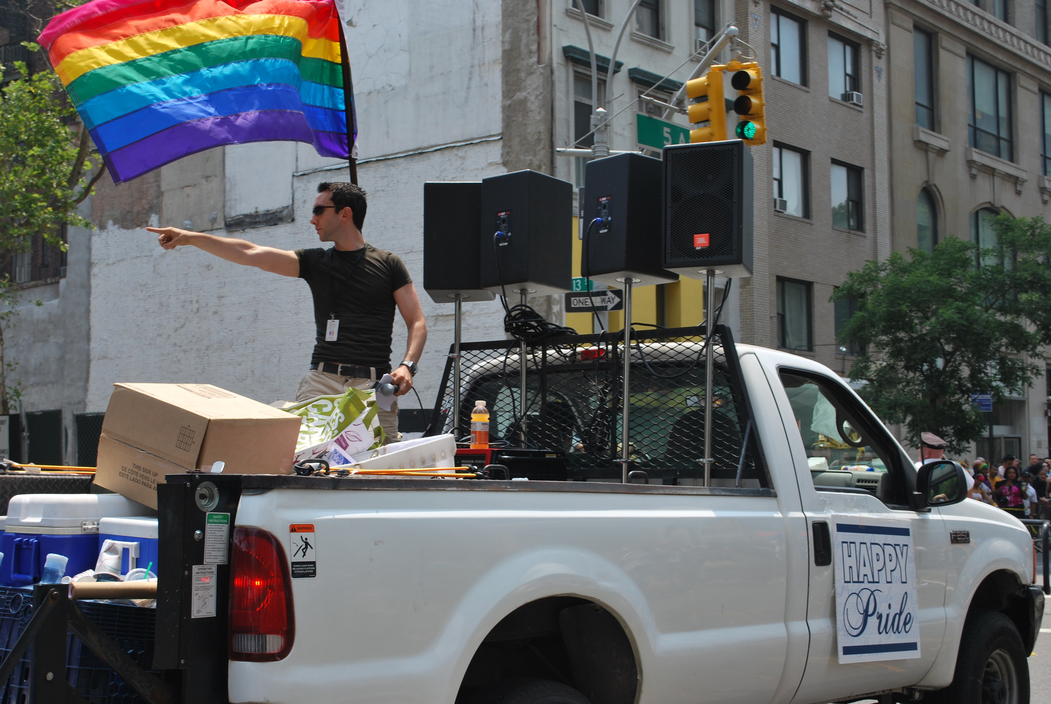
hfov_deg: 37.8
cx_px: 526
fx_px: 1535
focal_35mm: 52
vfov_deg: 25.8
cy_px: 352
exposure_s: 1/200
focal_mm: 35
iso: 100
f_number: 7.1
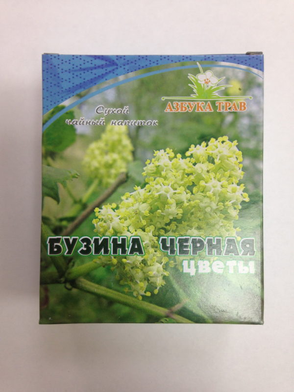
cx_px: 147
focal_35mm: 33
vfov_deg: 55.4
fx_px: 374
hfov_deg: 42.9
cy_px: 196
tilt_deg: -87.9
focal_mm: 4.12
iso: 50
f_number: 2.4
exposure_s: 1/40
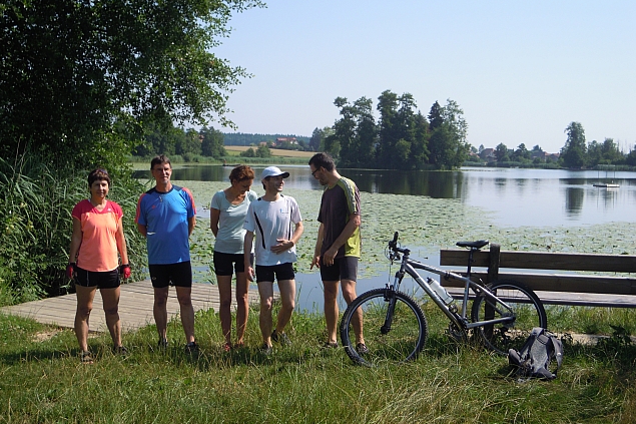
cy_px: 209
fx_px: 759
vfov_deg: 31.2
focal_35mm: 43
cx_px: 316
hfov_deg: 45.4
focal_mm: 7.3
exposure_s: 1/160
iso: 100
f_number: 9.1
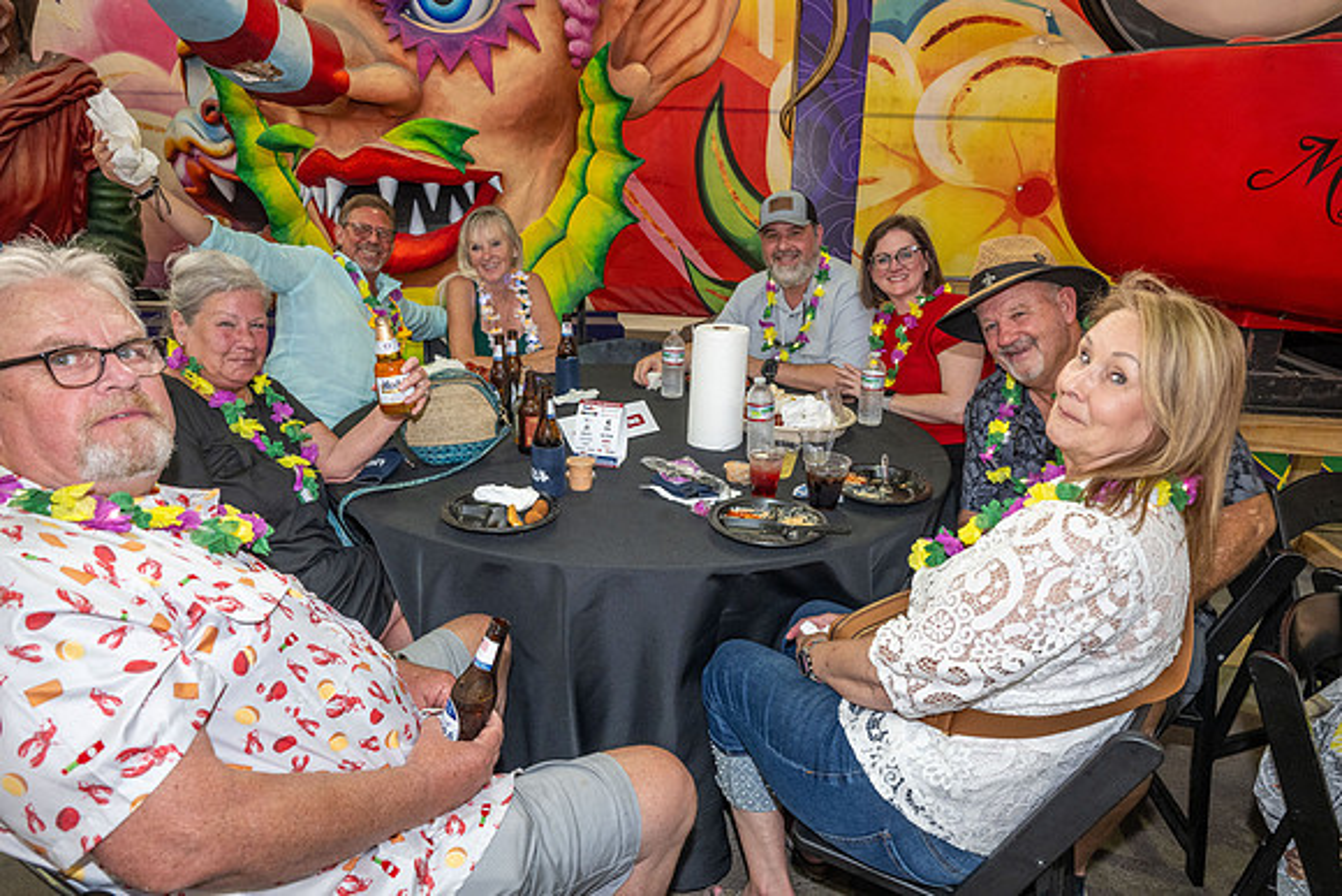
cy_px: 448
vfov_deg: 53.2
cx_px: 671
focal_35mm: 24
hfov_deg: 73.7
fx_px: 895
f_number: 6.3
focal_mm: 24
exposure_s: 1/60
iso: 1250
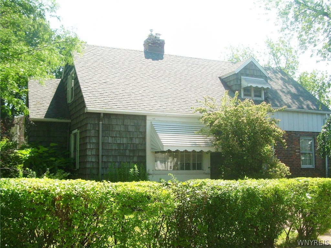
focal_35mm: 38
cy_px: 124
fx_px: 363
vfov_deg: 37.7
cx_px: 166
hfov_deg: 49.0
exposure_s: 1/250
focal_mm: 6.3
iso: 50
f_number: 4.6
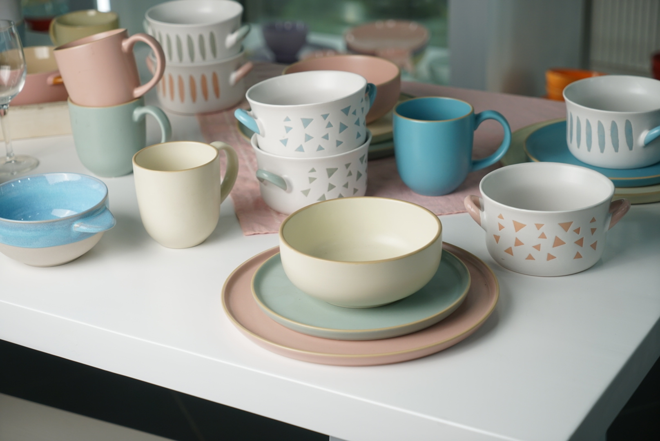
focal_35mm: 70
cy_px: 220
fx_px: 1284
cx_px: 330
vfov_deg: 19.5
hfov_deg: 28.8
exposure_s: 1/160
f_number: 5
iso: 400
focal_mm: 70
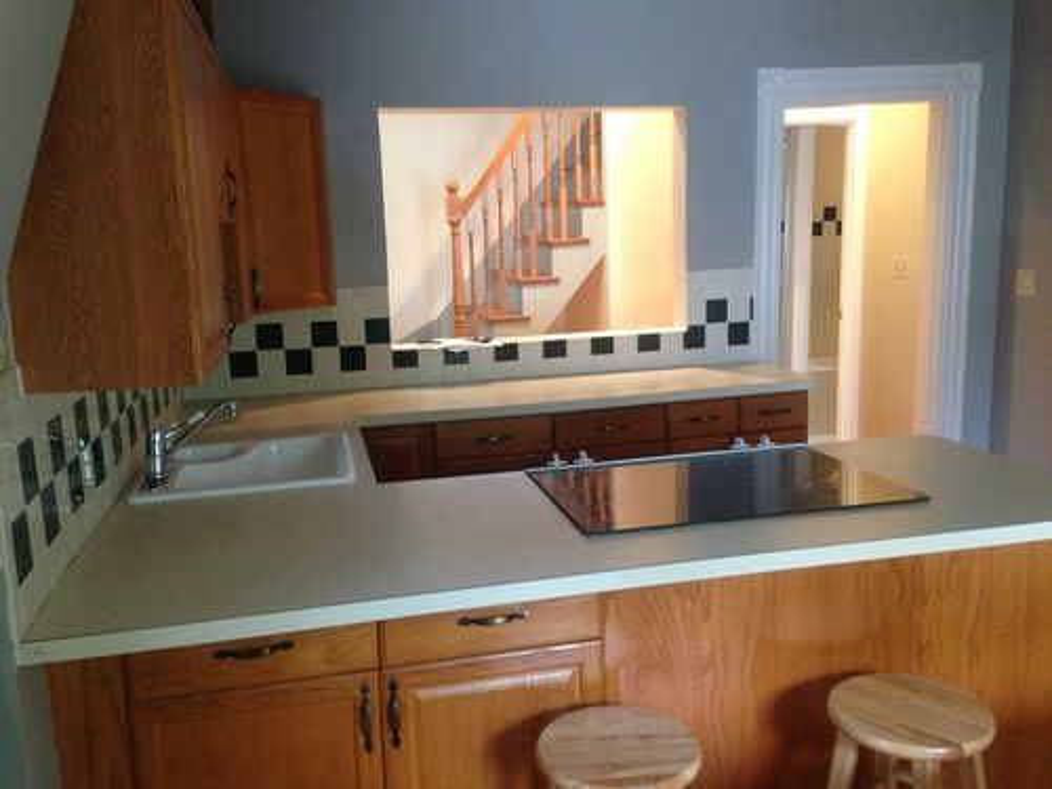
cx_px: 526
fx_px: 1003
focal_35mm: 33
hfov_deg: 55.4
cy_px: 394
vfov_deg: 42.9
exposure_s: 1/20
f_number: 2.4
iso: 250
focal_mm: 4.13
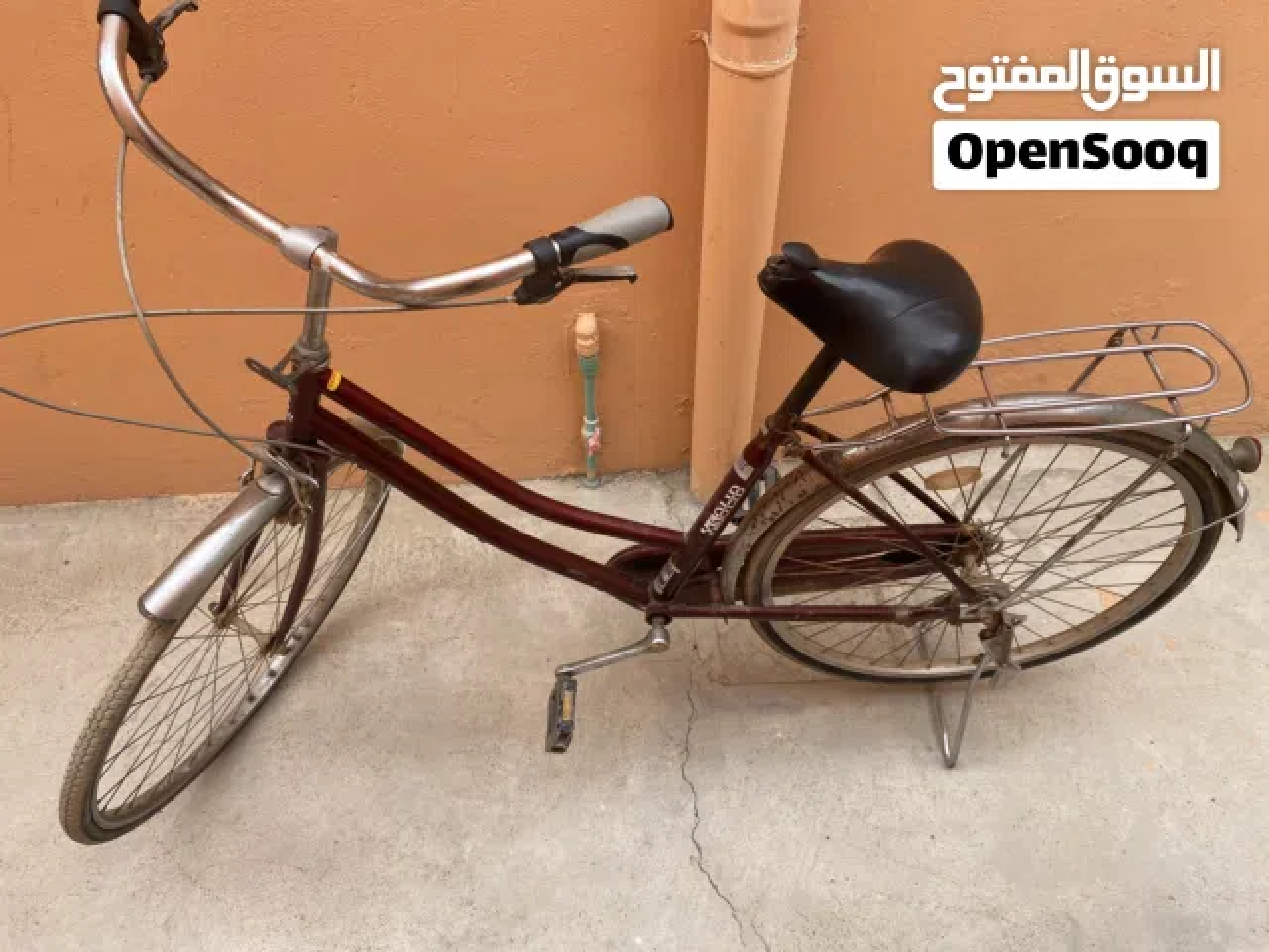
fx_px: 953
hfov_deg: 67.3
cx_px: 634
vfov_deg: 53.1
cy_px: 476
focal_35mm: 26
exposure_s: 1/630
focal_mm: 4.25
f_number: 1.8
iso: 32
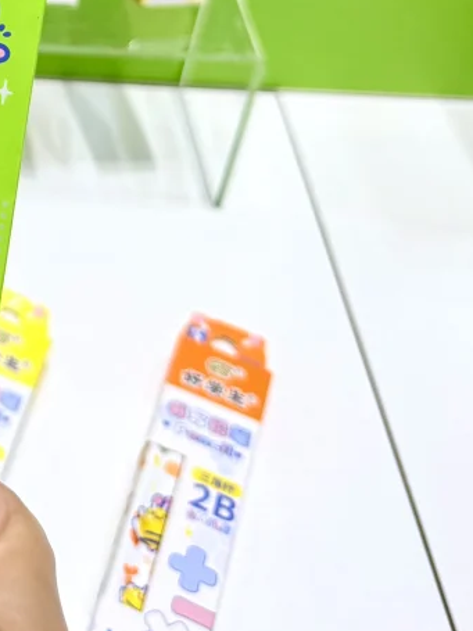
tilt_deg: -33.3
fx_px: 1385
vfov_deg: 22.4
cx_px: -246
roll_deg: -1.1
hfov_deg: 17.4
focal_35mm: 76
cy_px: -236
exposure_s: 1/637
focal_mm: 6.76
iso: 80
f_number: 1.78
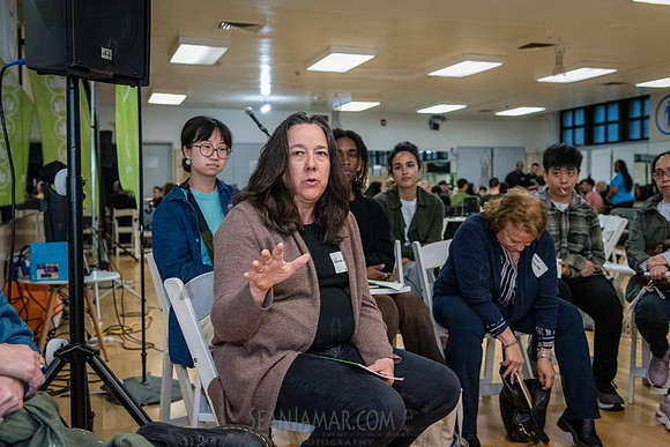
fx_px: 730
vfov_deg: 34.1
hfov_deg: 49.3
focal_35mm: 39
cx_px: 335
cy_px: 224
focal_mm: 38
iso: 5000
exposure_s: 1/320
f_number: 4
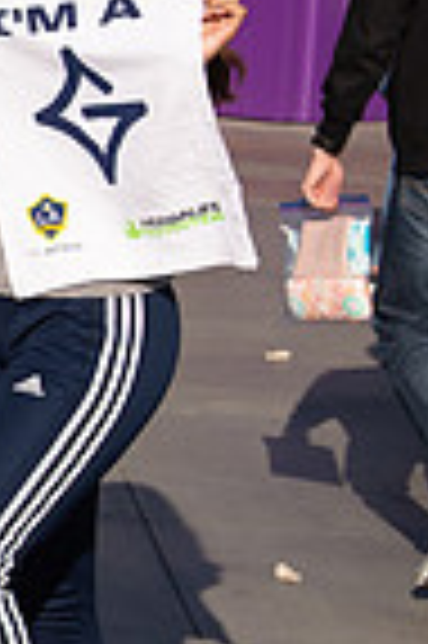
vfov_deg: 12.7
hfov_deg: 7.8
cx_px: -631
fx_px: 2896
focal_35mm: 162
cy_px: 236
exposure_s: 1/2000
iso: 200
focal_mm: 40
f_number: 5.6
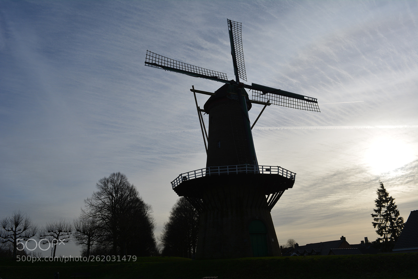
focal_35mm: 27
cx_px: 209
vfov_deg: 48.0
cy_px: 140
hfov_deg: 67.4
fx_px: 314
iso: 100
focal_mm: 18
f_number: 10
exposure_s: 1/400
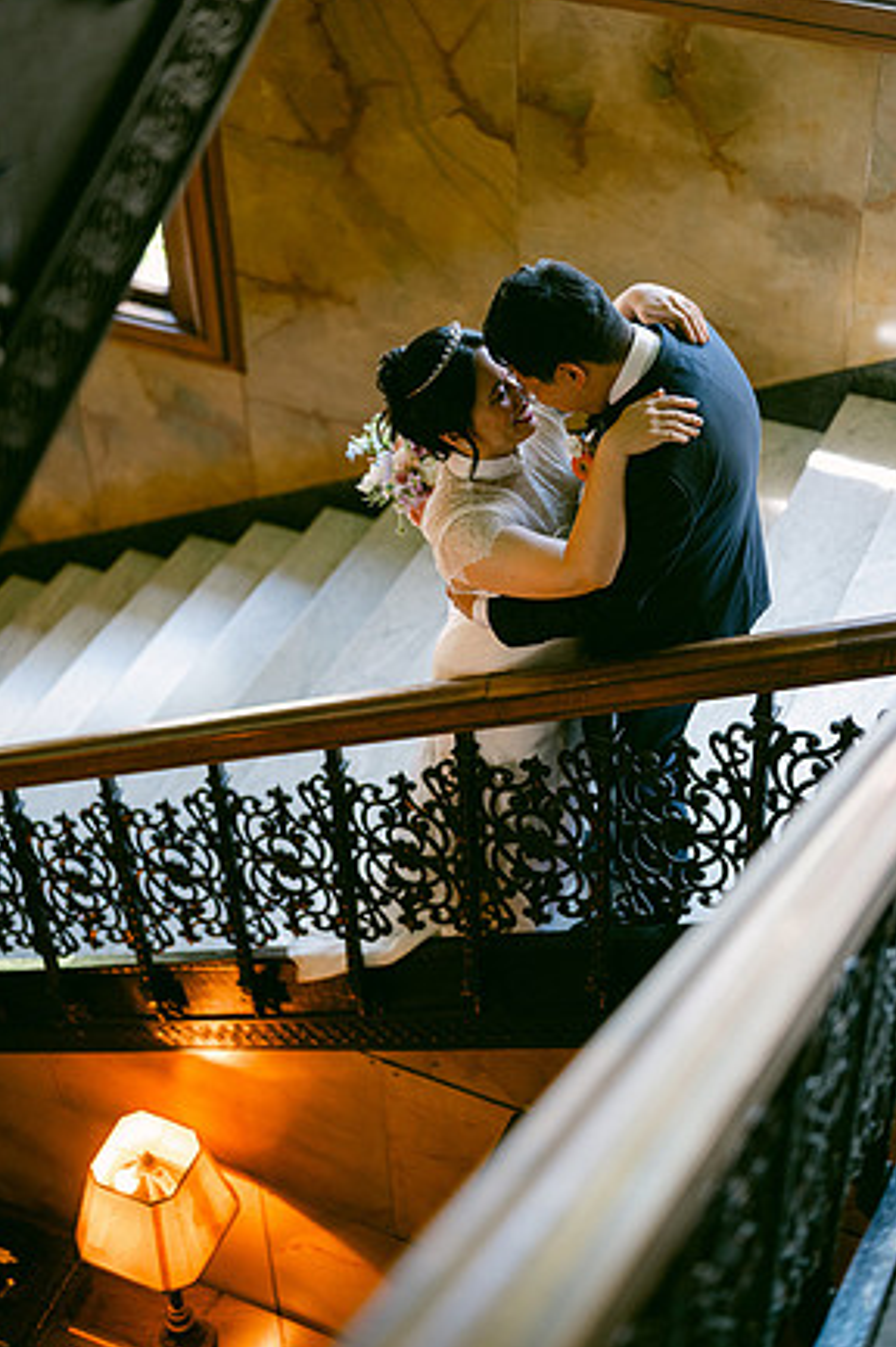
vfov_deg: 38.2
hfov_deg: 26.0
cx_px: 454
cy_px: 653
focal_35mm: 52
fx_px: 1944
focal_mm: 50
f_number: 1.8
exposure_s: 1/125
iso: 900
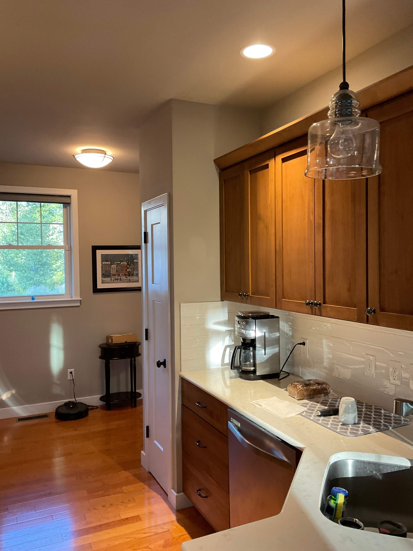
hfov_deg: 48.2
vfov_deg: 61.7
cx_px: 206
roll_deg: -1.9
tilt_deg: -0.4
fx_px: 461
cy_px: 276
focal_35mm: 29
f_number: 1.8
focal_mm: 3
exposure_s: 1/60
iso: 125
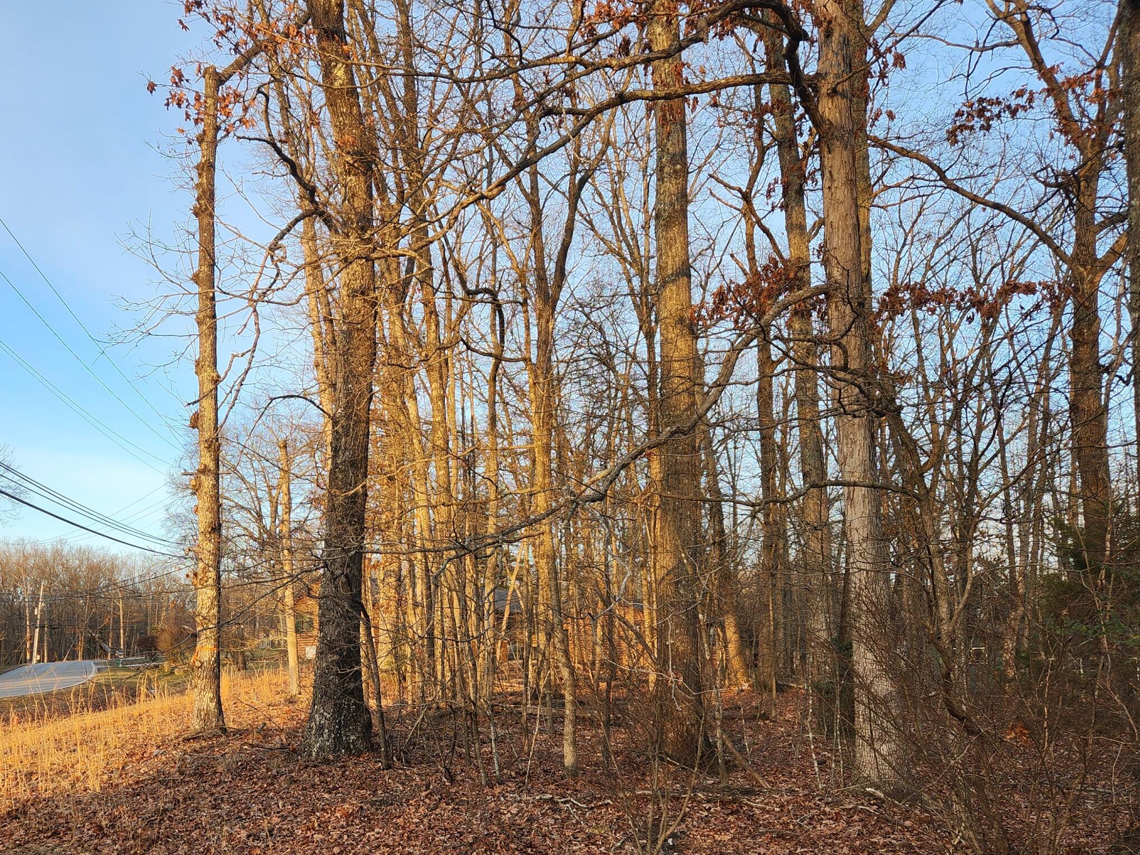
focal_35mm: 34
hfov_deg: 53.1
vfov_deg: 41.3
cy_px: 560
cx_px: 401
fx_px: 1120
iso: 20
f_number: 1.8
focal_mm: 5.4
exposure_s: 1/224
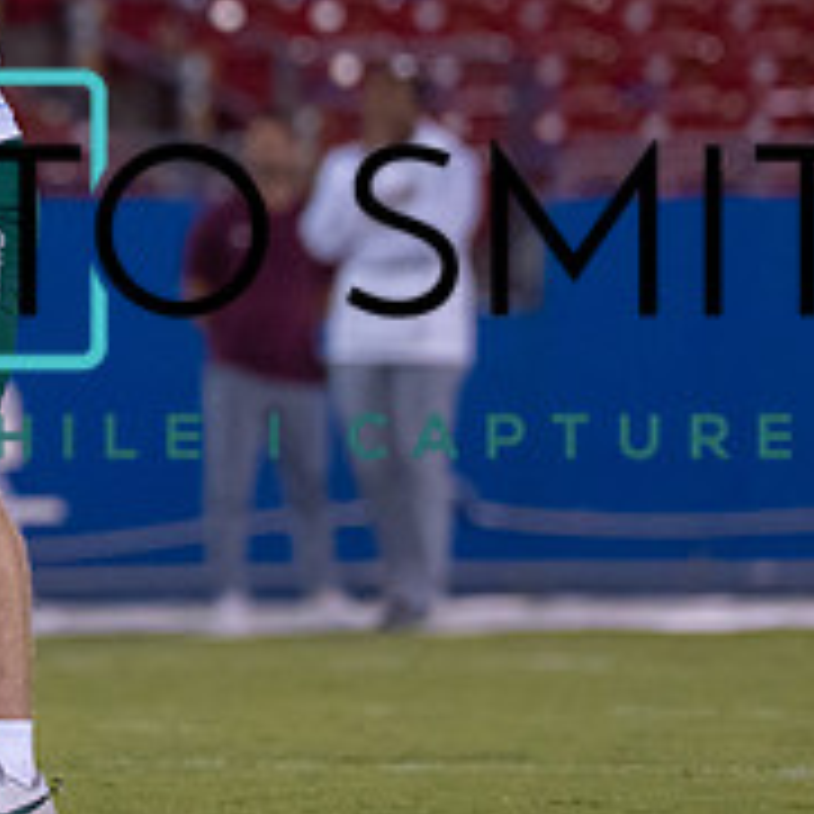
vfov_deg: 2.3
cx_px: -174
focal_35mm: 763
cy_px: 98
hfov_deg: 2.3
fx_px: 20299
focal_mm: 200
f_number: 2.8
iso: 1600
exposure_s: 1/1600
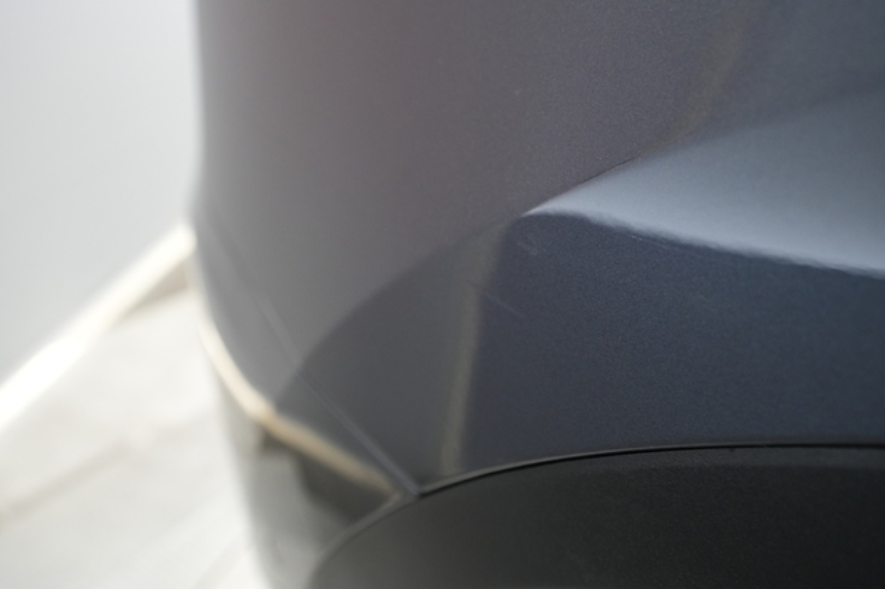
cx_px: 442
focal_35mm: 28
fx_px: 688
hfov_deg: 65.5
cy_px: 294
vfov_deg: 46.4
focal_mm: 28
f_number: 4.5
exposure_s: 1/100
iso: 2500
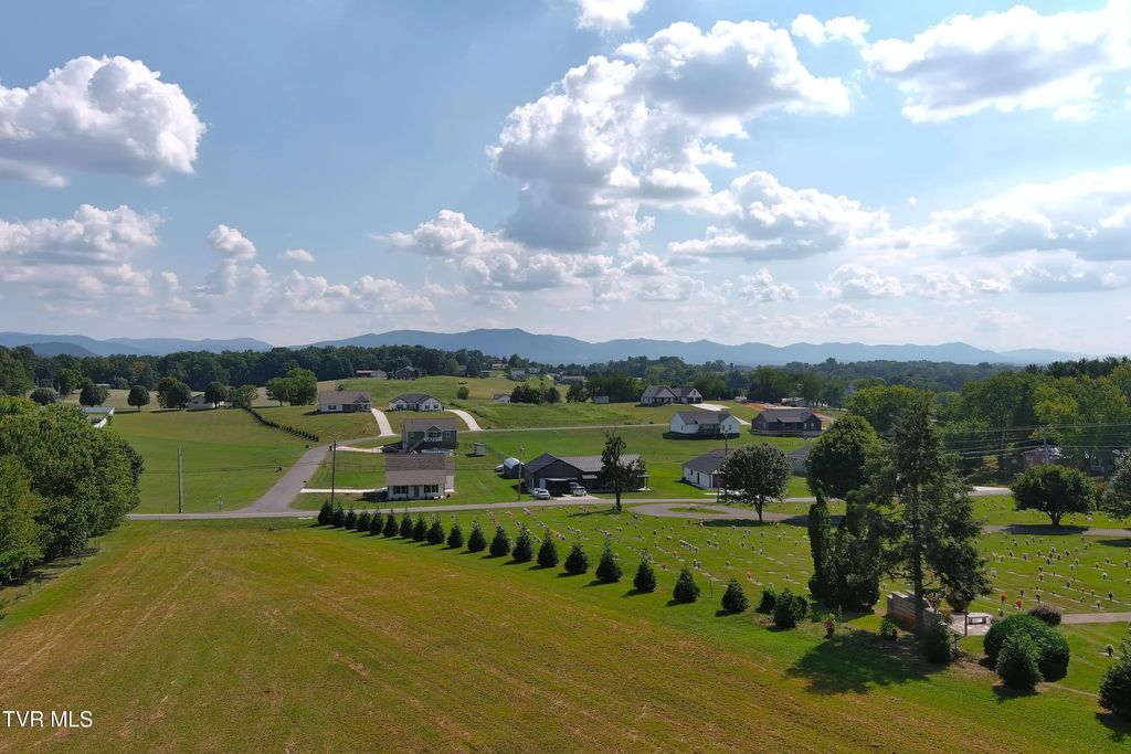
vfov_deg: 45.0
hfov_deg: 63.7
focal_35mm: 29
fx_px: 911
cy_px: 377
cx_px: 566
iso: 100
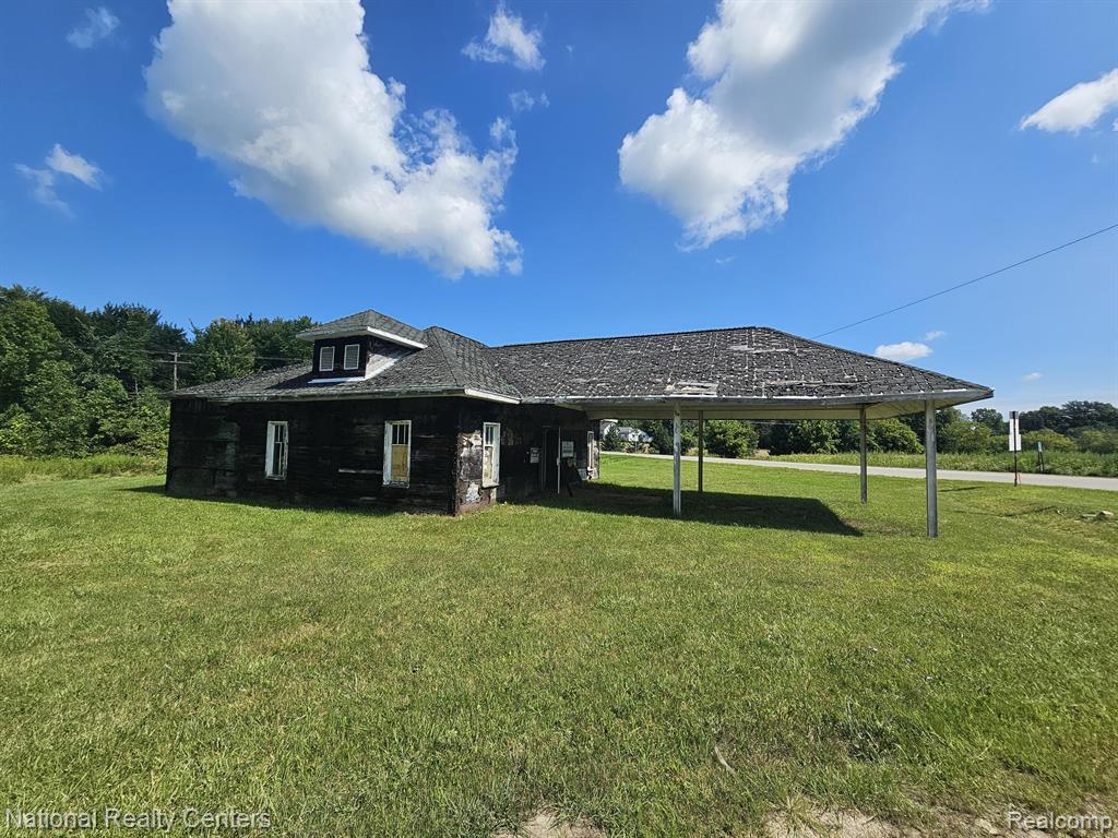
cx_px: 559
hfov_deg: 106.2
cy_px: 419
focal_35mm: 13
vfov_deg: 89.9
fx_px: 420
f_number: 2.2
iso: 50
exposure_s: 1/3264
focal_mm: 2.2
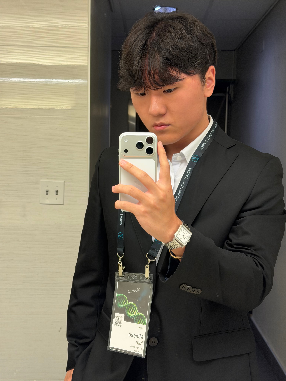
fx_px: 529
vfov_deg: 39.7
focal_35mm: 48
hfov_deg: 30.3
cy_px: 190
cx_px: 143
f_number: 1.78
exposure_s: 1/60
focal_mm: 6.76
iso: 64
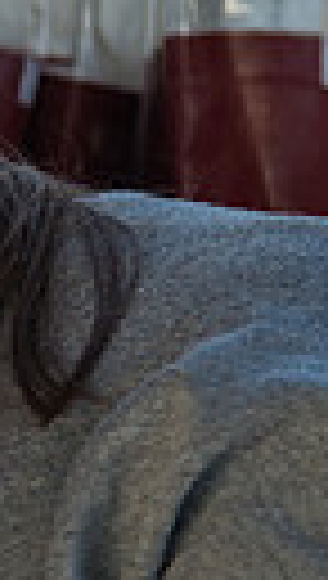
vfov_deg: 6.9
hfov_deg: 3.8
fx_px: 4787
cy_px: -2
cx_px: -786
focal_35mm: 311
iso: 100
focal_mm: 66
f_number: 2.8
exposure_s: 1/250
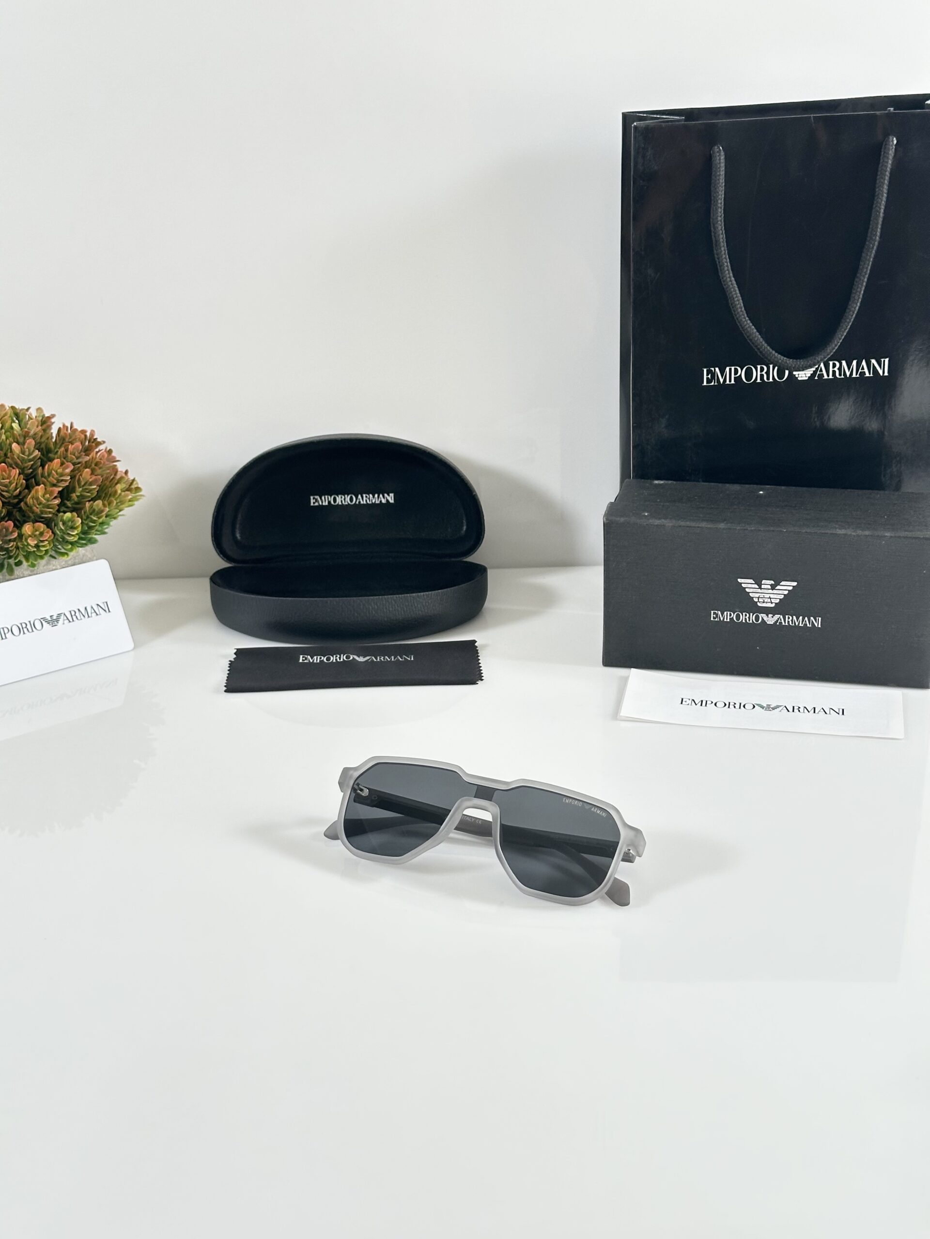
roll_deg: +1.4
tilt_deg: -24.4
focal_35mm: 48
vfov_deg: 39.7
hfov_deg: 30.3
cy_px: 620
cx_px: 465
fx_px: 1719
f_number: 1.78
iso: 100
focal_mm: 6.86
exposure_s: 1/100
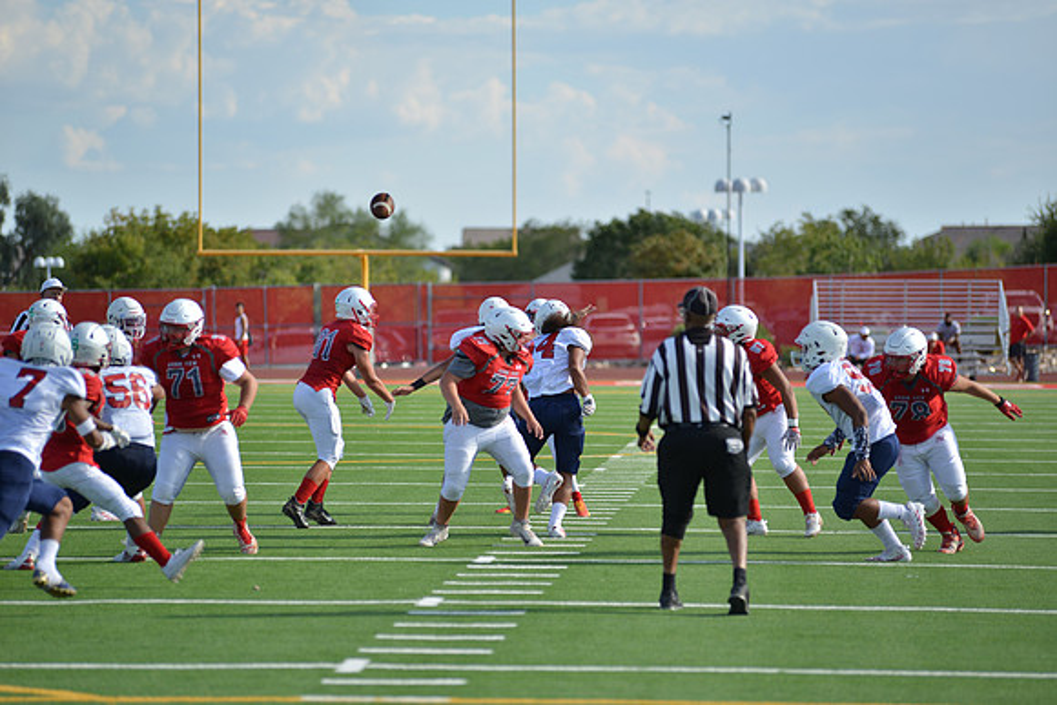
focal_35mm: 170
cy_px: 352
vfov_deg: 8.1
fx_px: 4992
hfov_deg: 12.1
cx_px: 528
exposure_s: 1/1600
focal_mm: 170
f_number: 2.8
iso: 100
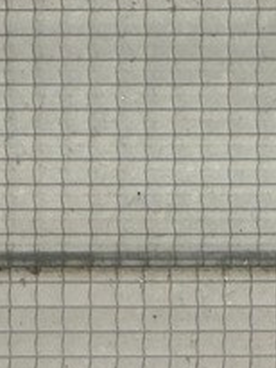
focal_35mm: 451
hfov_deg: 3.3
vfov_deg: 4.2
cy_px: 1066
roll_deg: -0.6
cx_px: 455
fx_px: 4790
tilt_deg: -0.3
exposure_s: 1/163
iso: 32
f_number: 2.8
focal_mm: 9
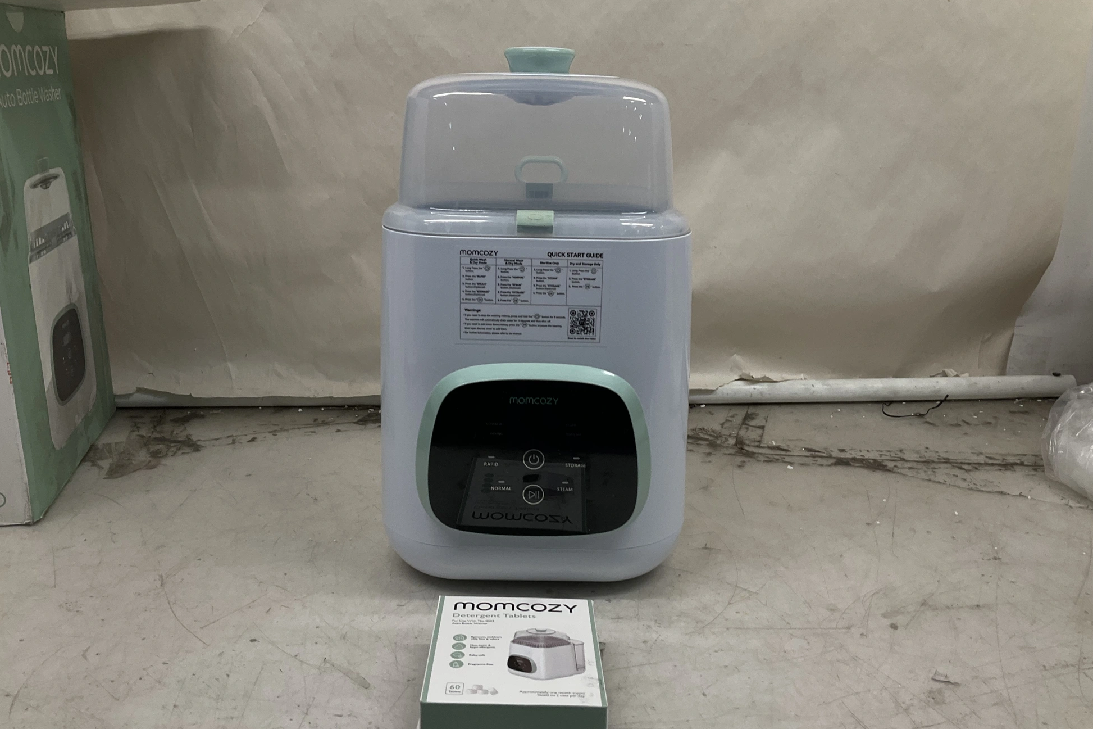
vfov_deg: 42.3
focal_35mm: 31
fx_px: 941
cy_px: 382
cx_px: 561
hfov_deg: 60.3
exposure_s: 1/120
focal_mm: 3
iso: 20
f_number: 1.8
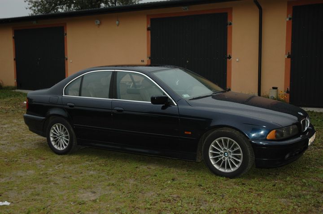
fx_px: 390
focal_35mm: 44
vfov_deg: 30.8
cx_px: 162
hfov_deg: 45.0
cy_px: 107
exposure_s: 1/60
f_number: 4
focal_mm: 29
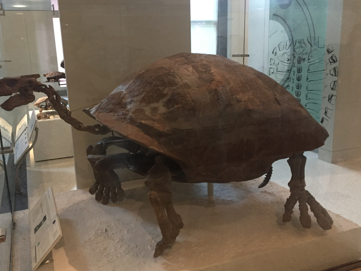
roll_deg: +1.0
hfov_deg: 53.9
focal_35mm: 34
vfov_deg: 41.8
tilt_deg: -12.9
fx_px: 355
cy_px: 138
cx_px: 165
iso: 200
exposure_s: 1/30
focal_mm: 4.15
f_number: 2.2
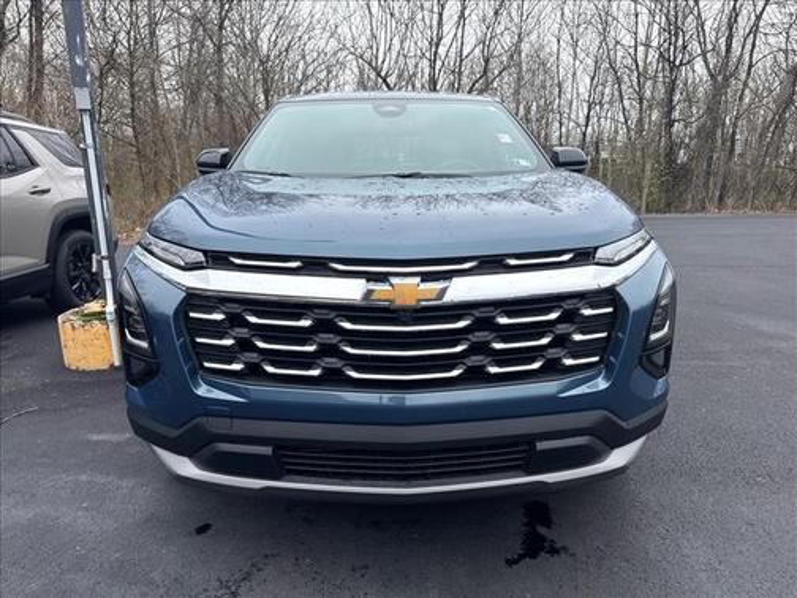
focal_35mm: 24
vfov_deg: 56.8
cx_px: 398
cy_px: 299
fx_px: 553
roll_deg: -0.1
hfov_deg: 71.6
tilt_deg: -13.5
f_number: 1.78
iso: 80
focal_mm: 6.76
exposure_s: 1/1618
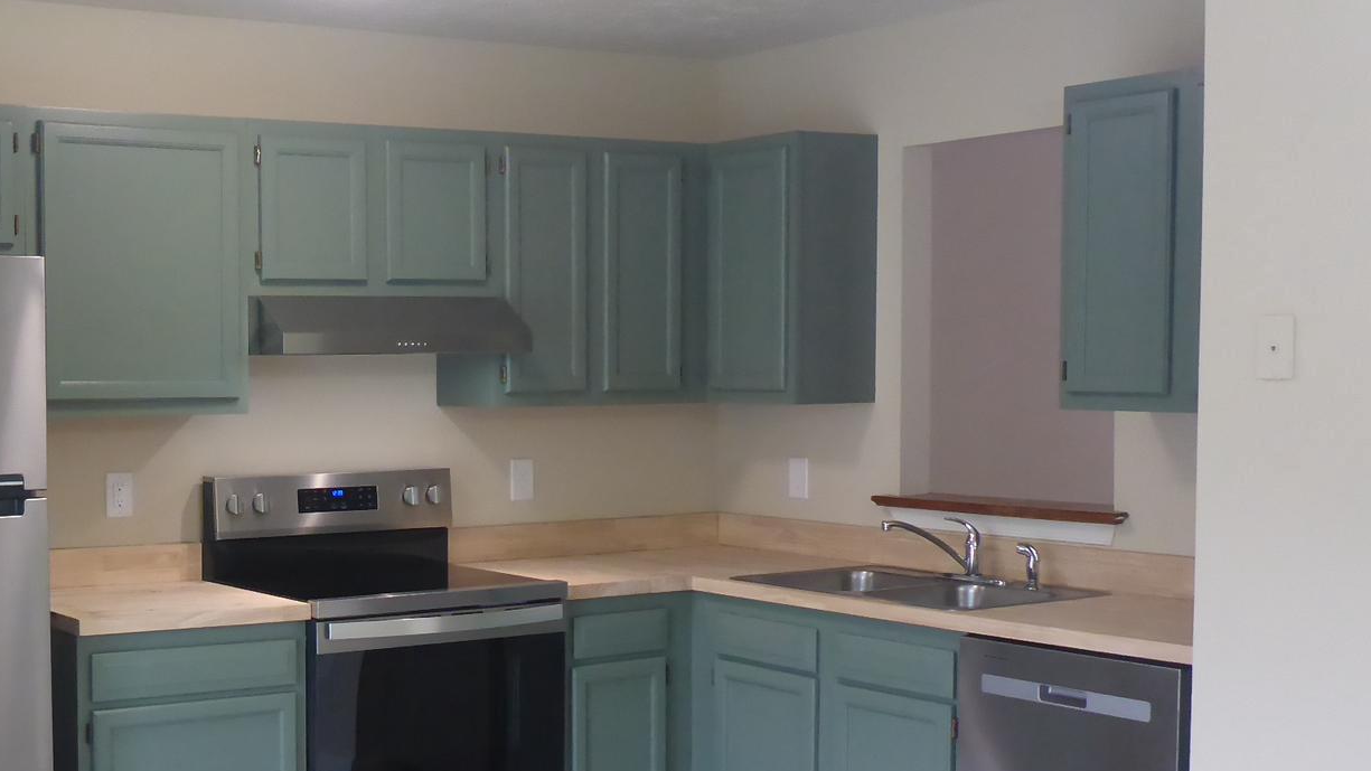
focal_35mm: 51
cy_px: 555
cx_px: 316
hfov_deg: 39.3
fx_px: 1854
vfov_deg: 23.3
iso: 400
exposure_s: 1/60
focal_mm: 4.9
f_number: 3.3
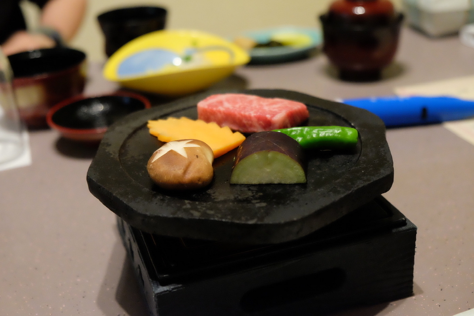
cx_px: 237
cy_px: 158
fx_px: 619
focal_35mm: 47
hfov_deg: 41.9
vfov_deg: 28.6
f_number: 3.6
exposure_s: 1/75
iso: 6400
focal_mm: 31.5
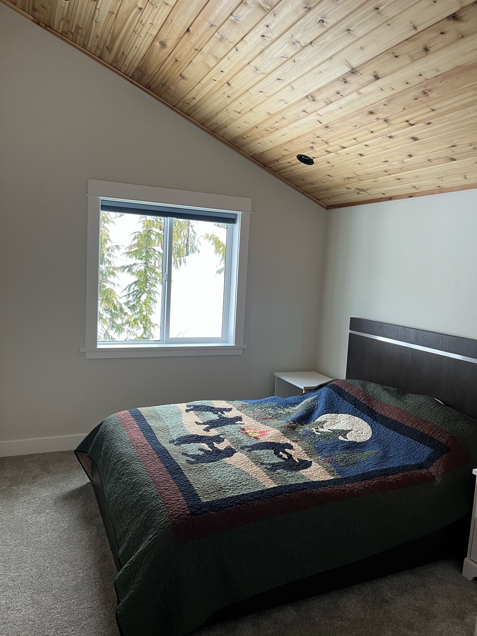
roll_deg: -3.4
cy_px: 318
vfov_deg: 67.3
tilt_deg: -5.7
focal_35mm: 26
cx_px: 238
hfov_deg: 53.1
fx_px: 478
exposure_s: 1/60
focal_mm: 5.1
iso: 160
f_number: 1.6
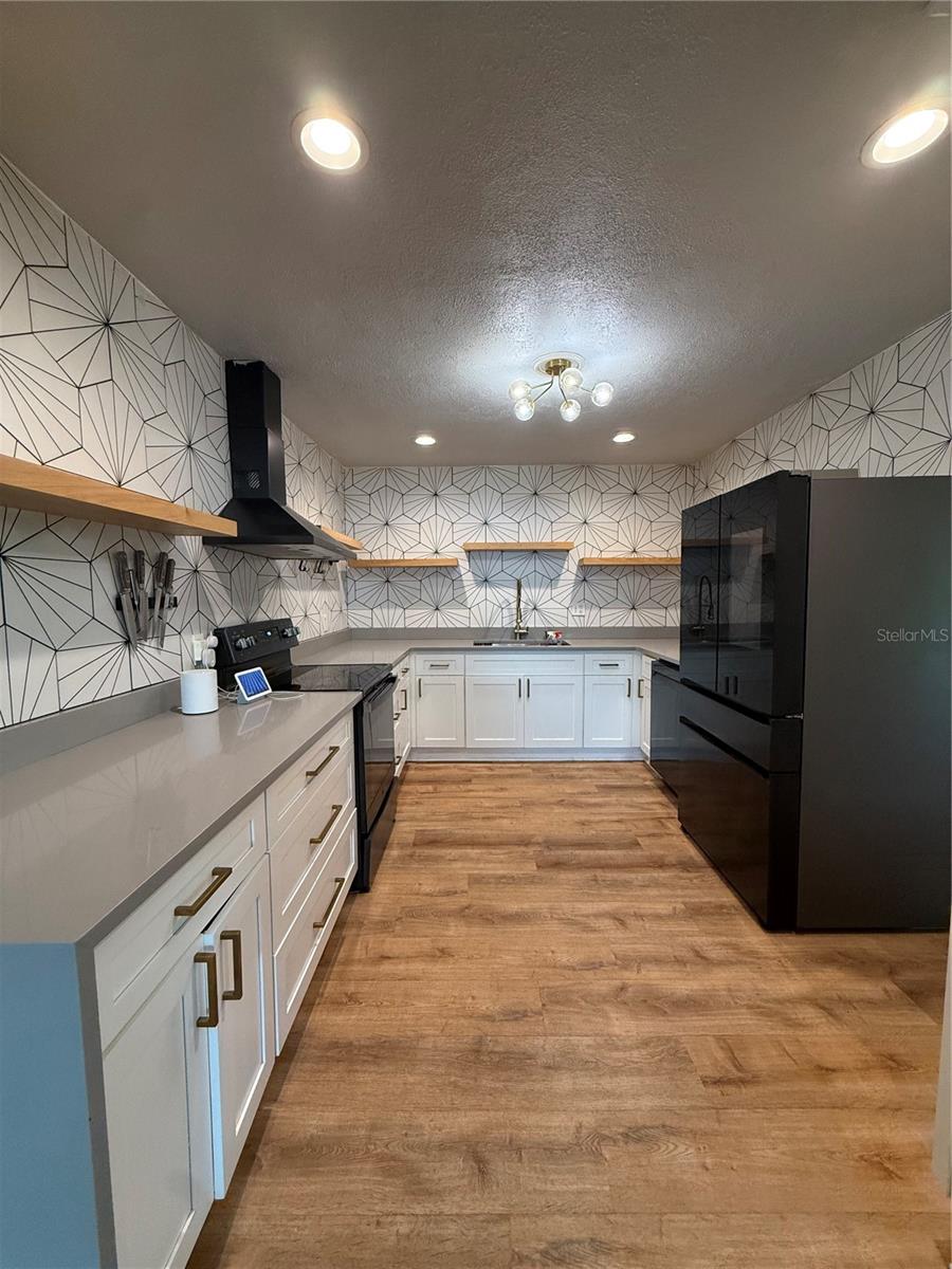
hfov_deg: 85.7
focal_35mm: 14
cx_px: 476
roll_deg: -0.2
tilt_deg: -4.2
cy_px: 634
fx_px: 513
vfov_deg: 102.1
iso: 320
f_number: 2.2
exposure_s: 1/120
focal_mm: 2.22
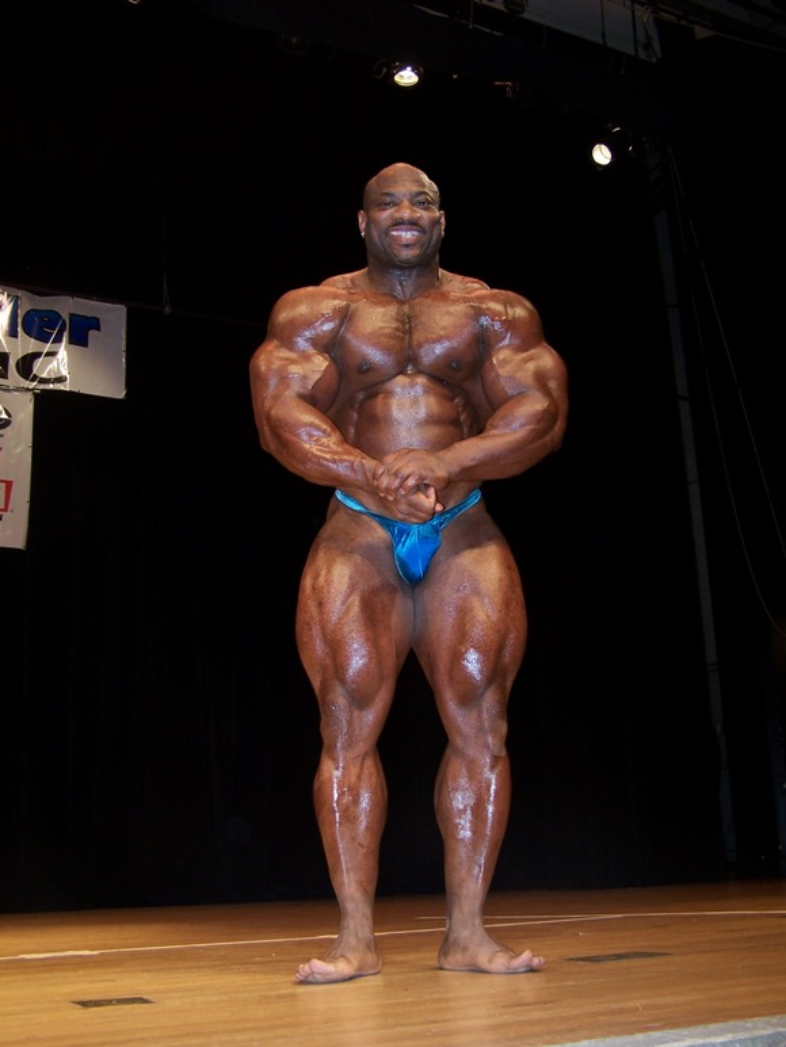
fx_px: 1150
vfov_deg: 49.0
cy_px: 524
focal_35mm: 38
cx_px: 393
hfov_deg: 37.7
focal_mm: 6.3
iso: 80
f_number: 2.8
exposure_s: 1/60
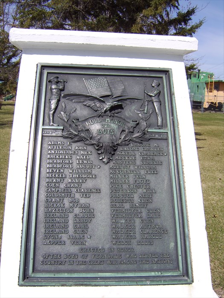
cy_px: 149
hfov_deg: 45.4
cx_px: 112
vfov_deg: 58.4
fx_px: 267
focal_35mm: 31
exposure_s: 1/420
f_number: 6.7
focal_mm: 8.13
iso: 71
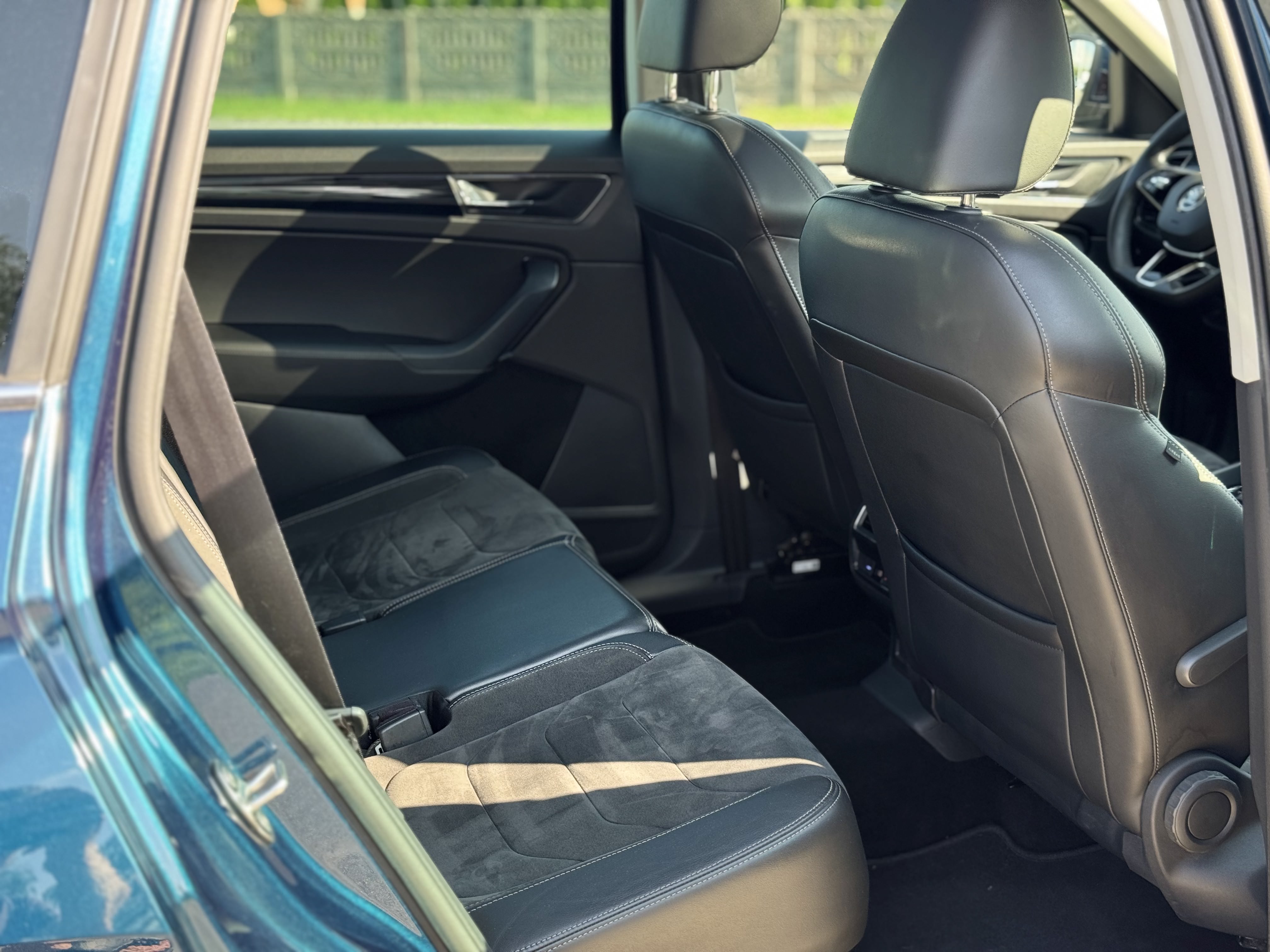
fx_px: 1761
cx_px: 635
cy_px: 476
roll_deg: +0.5
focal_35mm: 48
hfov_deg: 39.7
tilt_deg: -15.5
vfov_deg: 30.3
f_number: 1.78
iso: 100
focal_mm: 6.76
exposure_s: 1/172
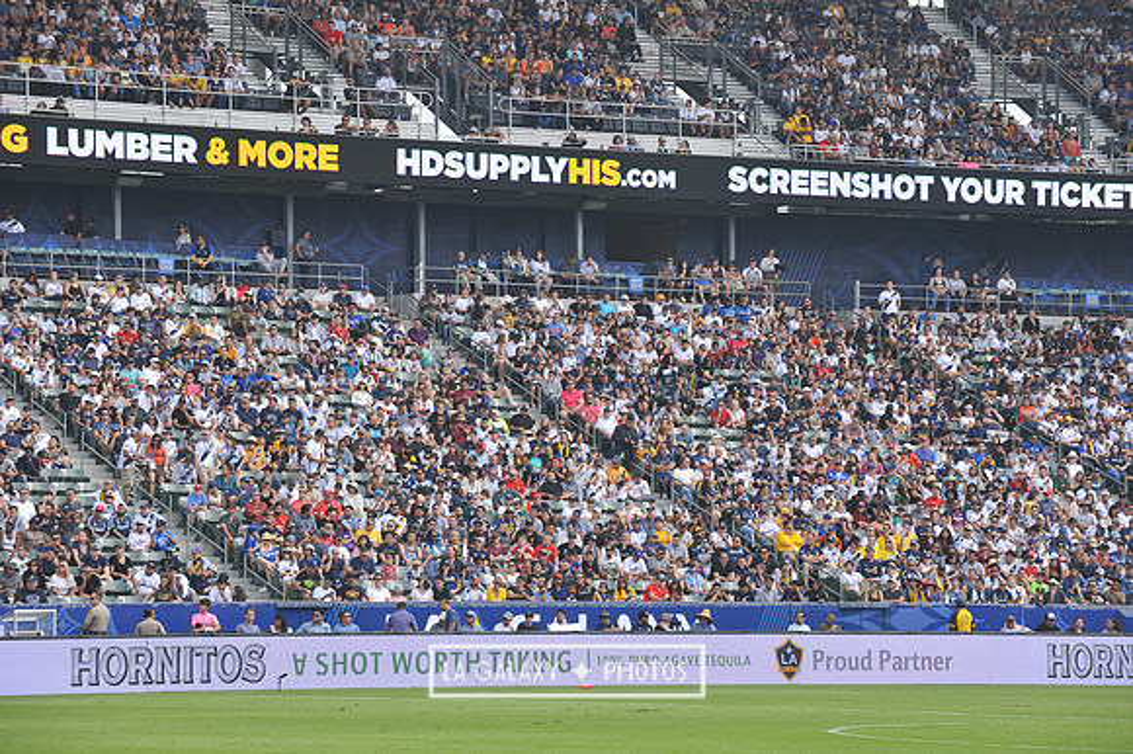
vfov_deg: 8.6
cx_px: 566
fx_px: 5032
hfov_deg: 12.8
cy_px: 377
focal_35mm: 160
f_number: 8
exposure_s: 1/250
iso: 250
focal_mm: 160
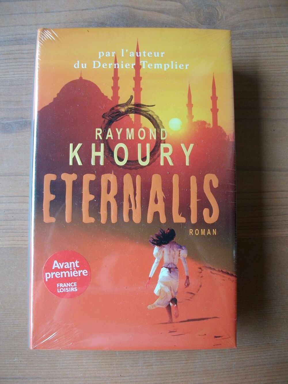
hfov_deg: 44.2
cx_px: 144
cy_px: 192
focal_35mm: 32
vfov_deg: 56.8
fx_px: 355
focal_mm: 5.7
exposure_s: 1/46.2
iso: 80
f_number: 2.9
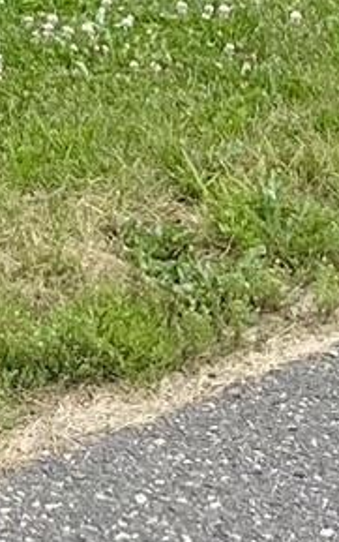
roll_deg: +1.8
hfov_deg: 6.4
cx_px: -457
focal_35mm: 195
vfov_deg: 9.0
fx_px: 2878
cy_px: -1024
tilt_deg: +2.3
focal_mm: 5.7
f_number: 1.5
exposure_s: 1/3704
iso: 50
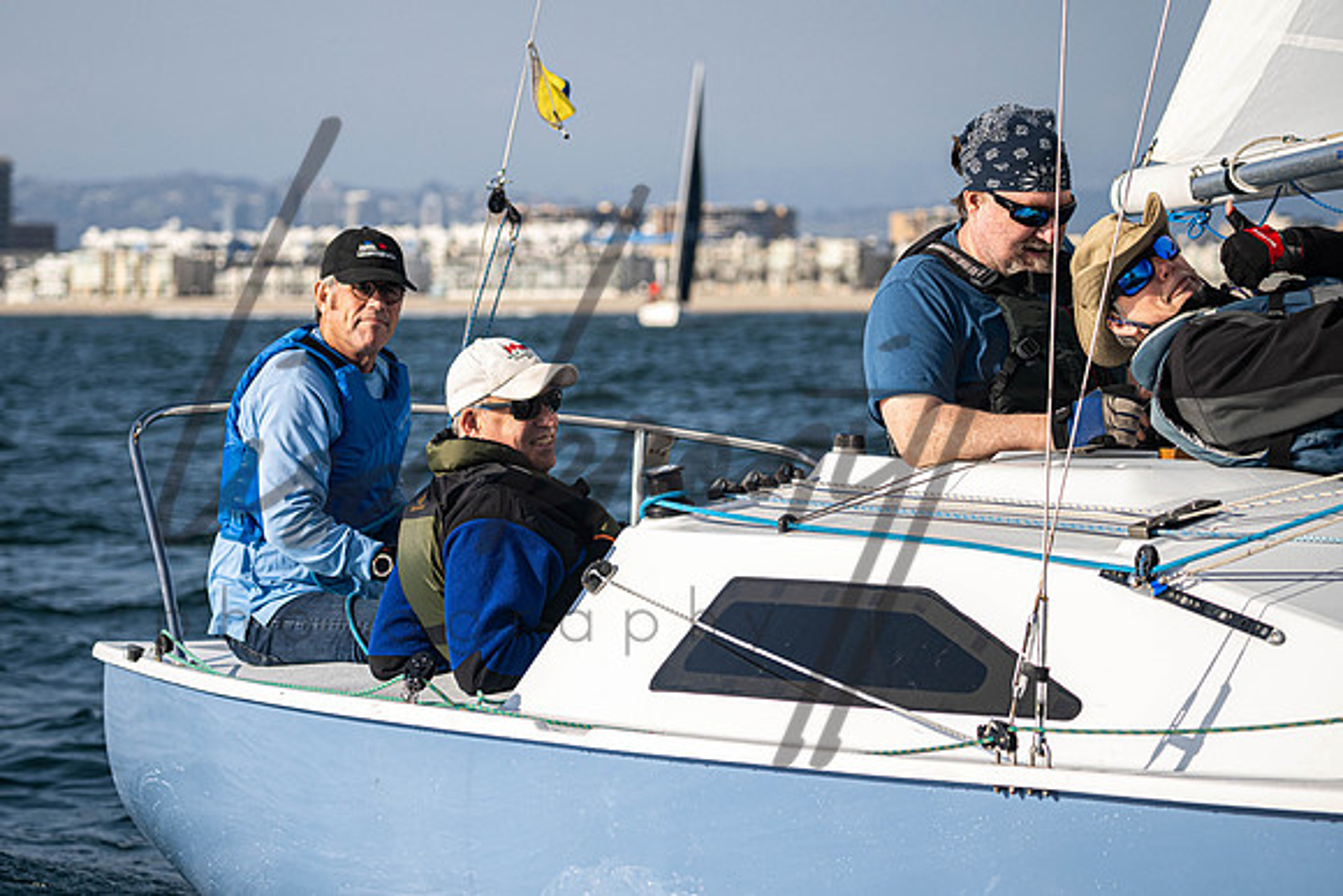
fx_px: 4950
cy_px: 447
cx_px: 468
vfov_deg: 10.3
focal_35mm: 133
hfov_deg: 15.4
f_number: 4.5
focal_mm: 100
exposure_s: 1/3200
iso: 400
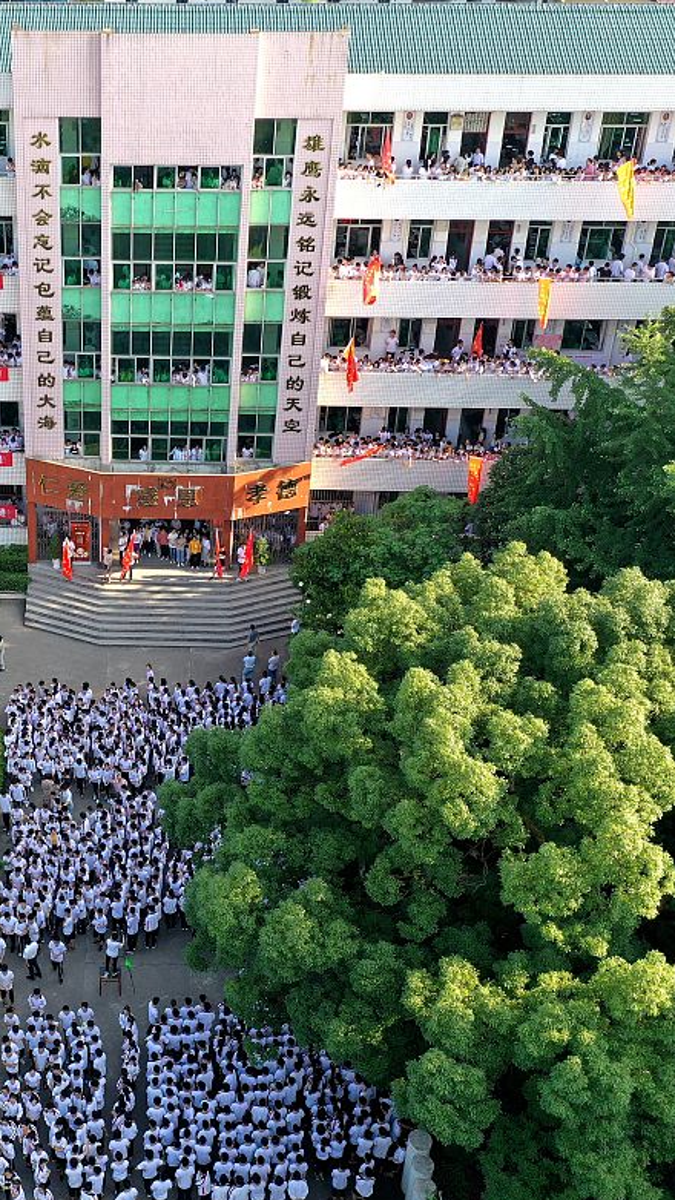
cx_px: 84
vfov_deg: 45.5
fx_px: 1432
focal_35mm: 45
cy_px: 608
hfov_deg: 25.8
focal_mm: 10.26
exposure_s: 1/120
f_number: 4
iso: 100
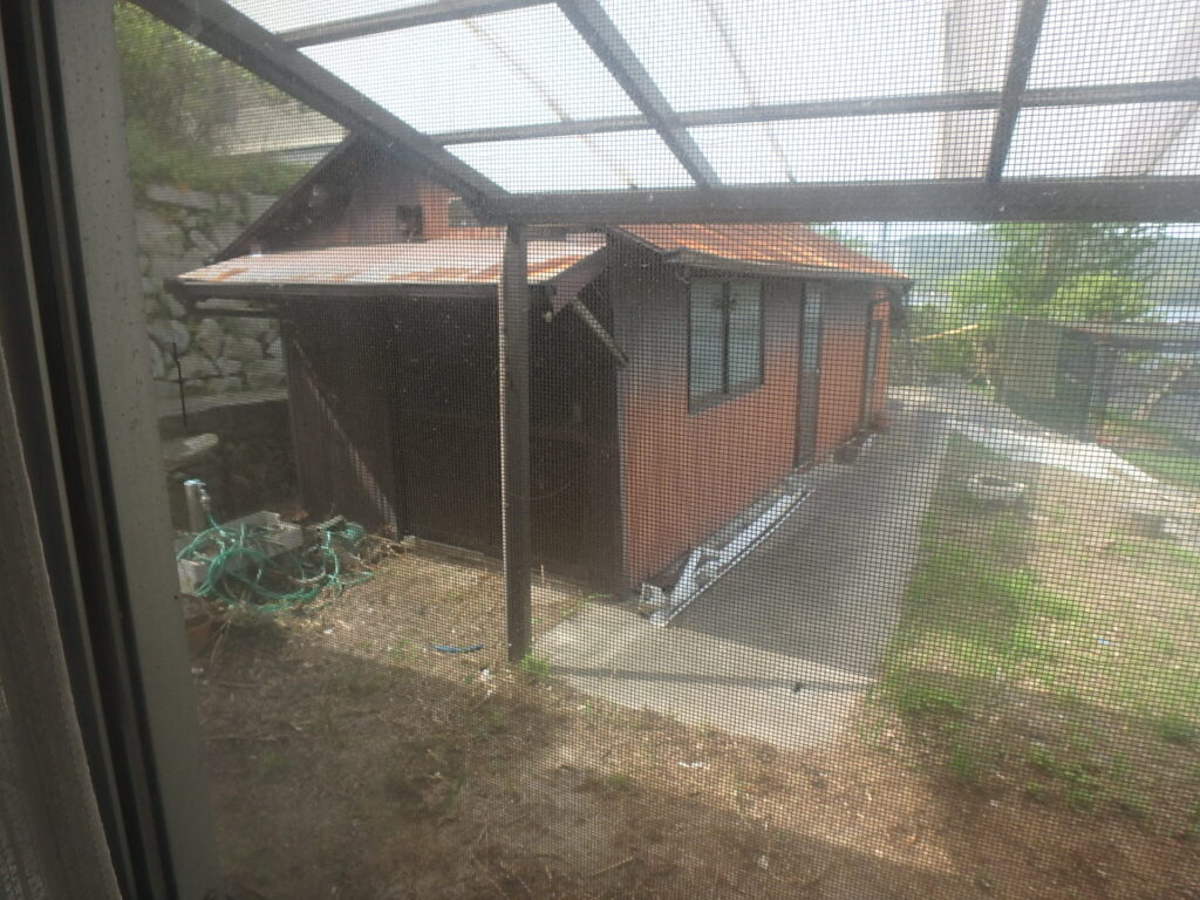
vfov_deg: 63.4
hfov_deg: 79.0
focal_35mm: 21
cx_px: 600
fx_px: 728
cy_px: 450
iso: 125
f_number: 3.5
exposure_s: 1/320
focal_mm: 3.7
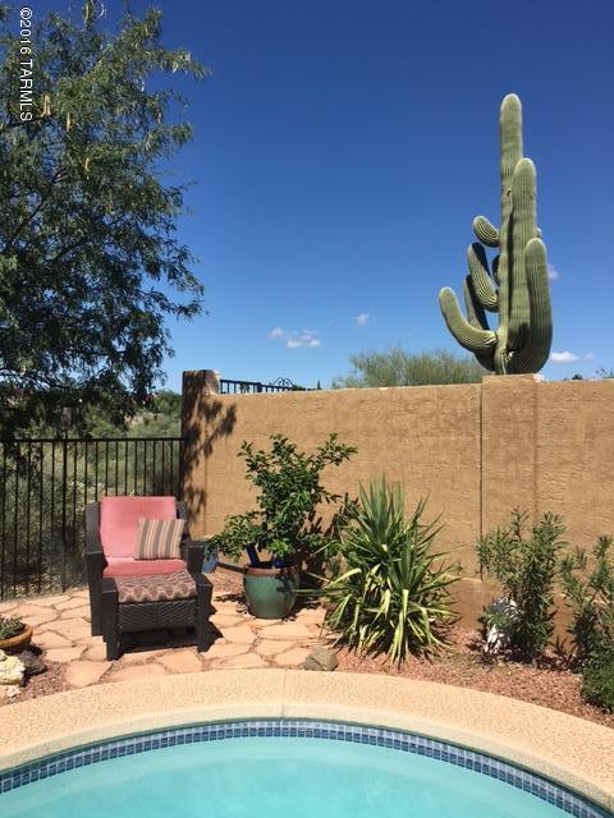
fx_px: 686
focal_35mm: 29
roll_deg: -1.2
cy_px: 409
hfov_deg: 48.2
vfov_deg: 61.7
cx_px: 307
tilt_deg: +1.7
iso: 25
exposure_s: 1/2198
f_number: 2.2
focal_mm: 4.15
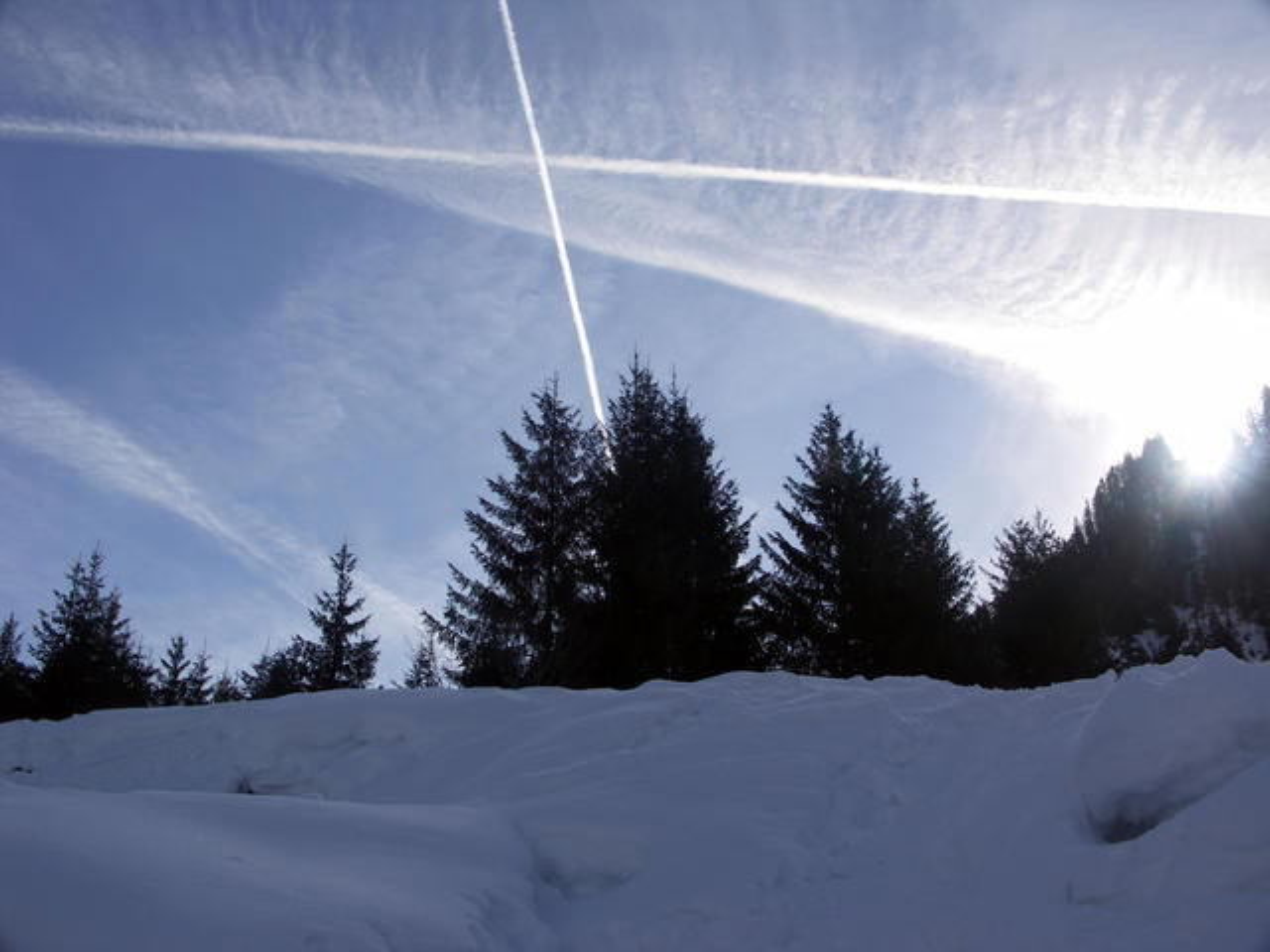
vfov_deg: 39.7
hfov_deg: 51.4
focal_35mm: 36
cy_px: 476
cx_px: 635
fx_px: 1321
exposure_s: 1/320
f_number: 6.3
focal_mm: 9.4
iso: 50
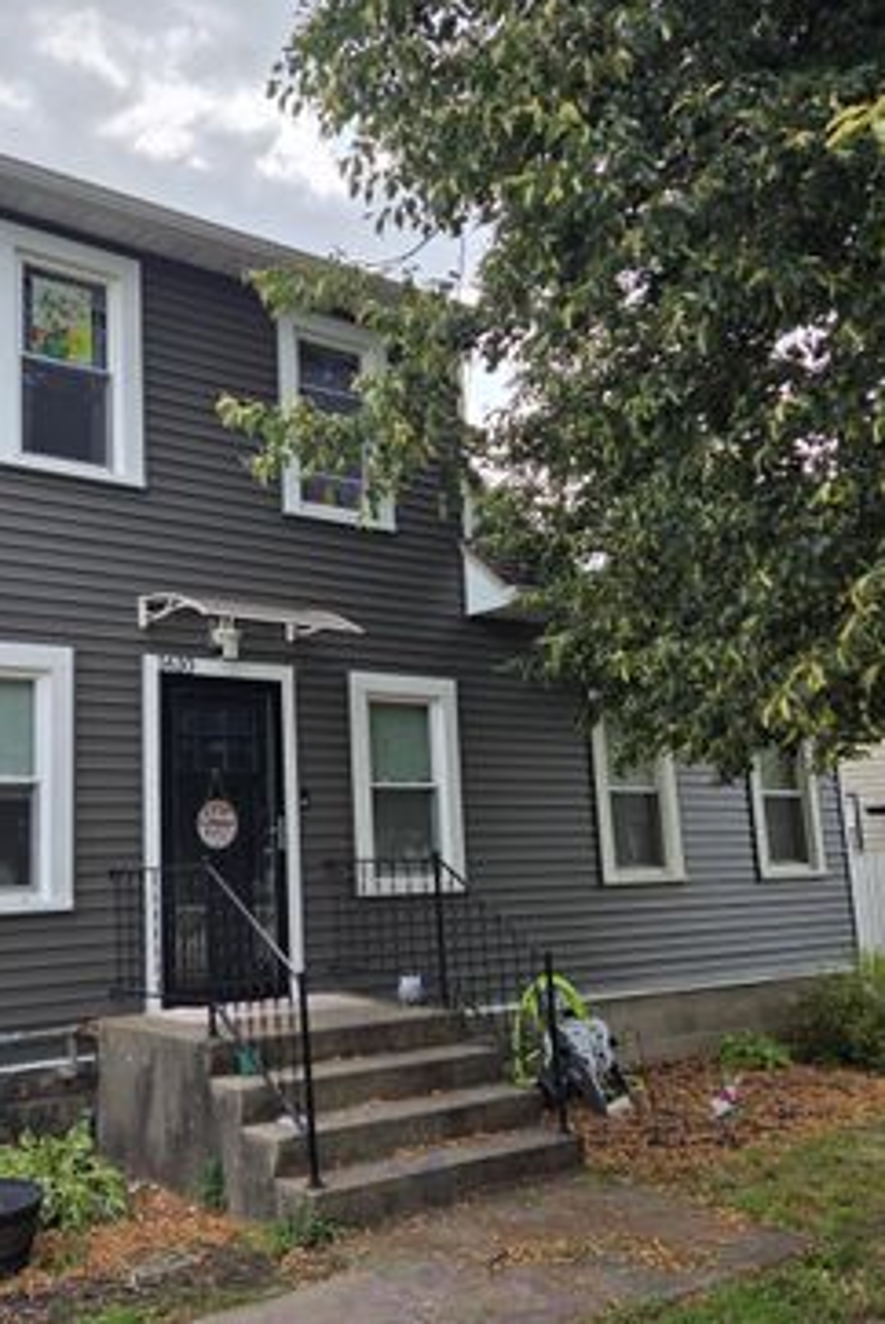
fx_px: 1214
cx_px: 289
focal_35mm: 33
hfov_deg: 39.5
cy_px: 664
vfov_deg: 57.2
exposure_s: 1/2094
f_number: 1.8
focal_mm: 5.4
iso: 80
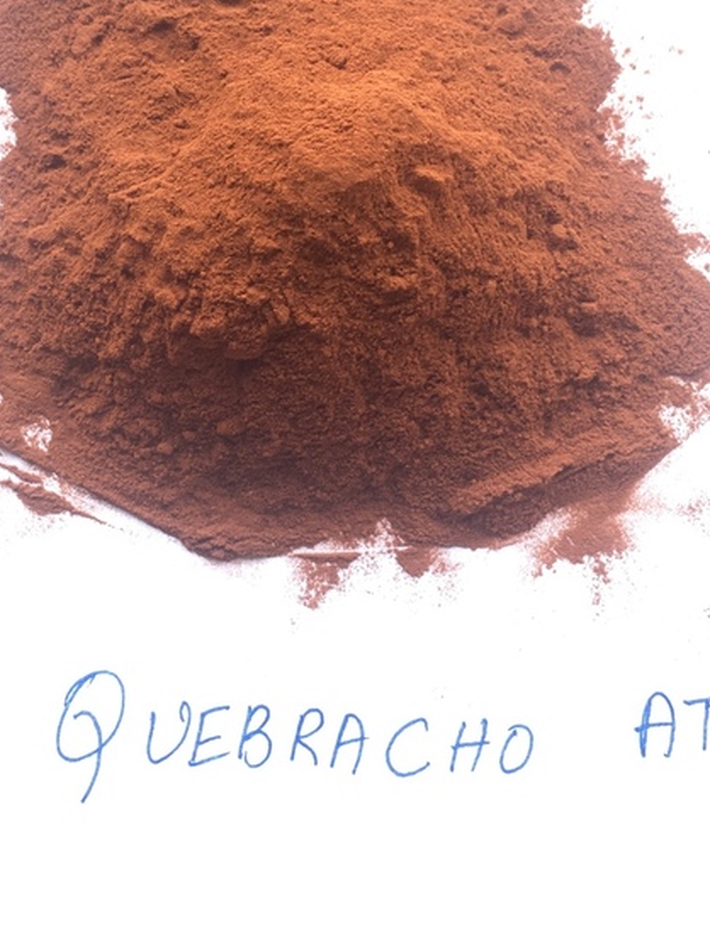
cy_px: 206
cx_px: 347
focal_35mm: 52
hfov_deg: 28.0
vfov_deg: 35.8
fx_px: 1423
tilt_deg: -83.6
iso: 32
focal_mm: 4.15
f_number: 2.2
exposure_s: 1/50
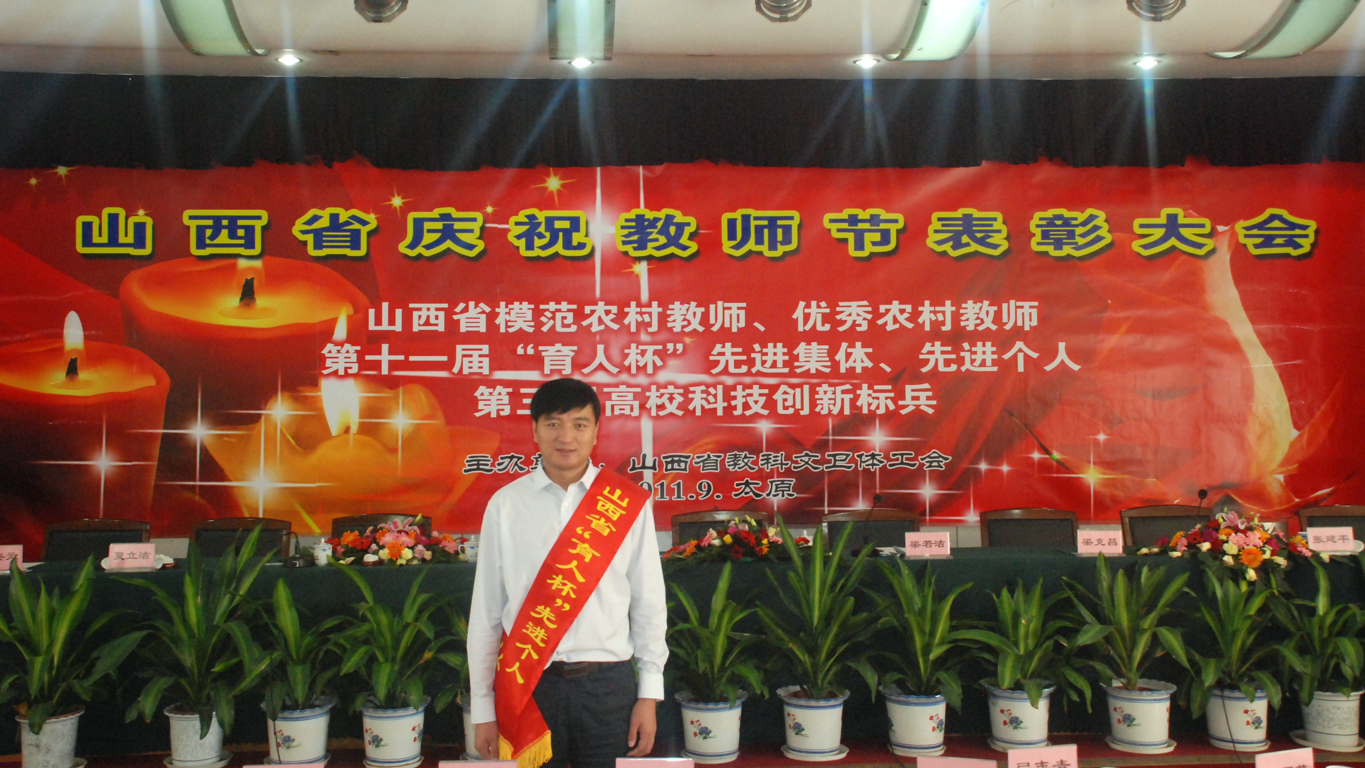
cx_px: 682
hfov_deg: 49.4
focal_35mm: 41
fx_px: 1484
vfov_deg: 29.0
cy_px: 323
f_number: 5.6
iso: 1600
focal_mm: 26
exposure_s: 1/80
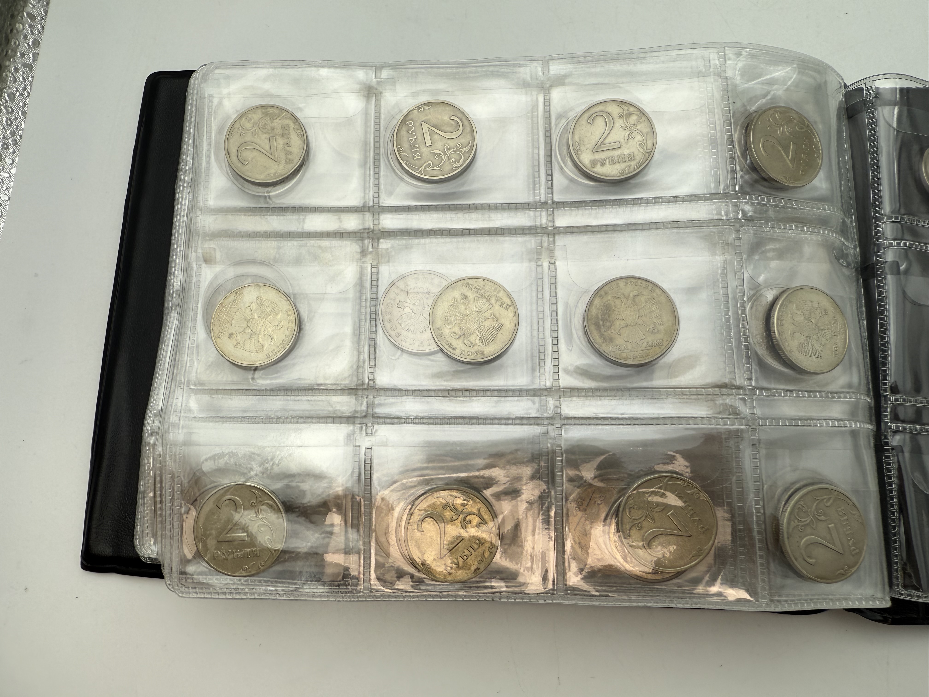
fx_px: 644
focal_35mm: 24
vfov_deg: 56.8
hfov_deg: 71.6
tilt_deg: -78.6
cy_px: 348
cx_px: 464
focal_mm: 2.22
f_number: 2.2
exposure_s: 1/324
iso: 40
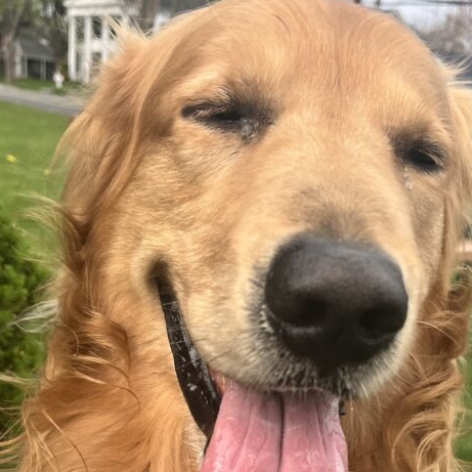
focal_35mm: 51
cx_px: 307
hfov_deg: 33.2
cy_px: 411
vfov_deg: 32.0
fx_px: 787
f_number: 1.6
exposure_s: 1/787
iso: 50
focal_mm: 5.1
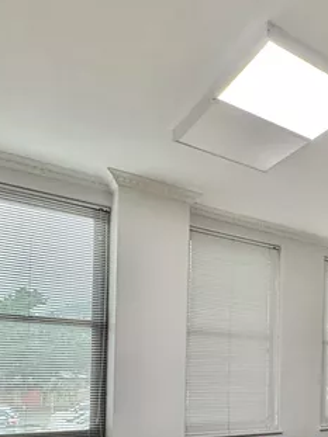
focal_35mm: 36
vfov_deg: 47.4
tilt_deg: -0.3
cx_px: 411
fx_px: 455
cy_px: 374
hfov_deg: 31.7
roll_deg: +0.2
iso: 320
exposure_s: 1/92
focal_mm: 2.22
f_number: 2.2
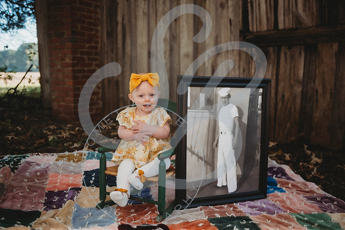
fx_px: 321
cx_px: 166
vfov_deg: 39.5
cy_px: 118
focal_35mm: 33
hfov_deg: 56.6
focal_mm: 32
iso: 100
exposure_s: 1/320
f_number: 2.8
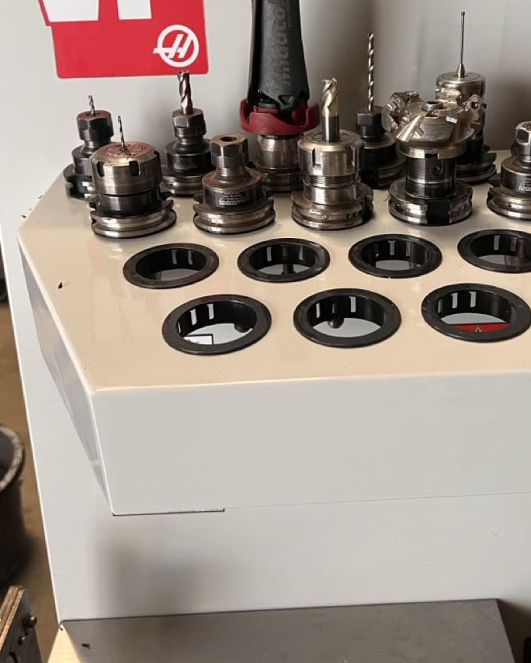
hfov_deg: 39.0
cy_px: 209
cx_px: 318
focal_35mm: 38
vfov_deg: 47.0
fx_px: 746
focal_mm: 5.7
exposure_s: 1/78
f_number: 1.5
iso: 125
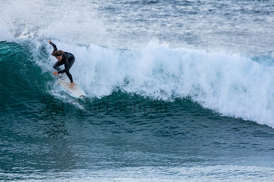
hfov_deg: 2.2
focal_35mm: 944
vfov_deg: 1.5
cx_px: 104
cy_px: 99
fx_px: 7182
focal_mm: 500
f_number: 5.6
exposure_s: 1/1250
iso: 1800
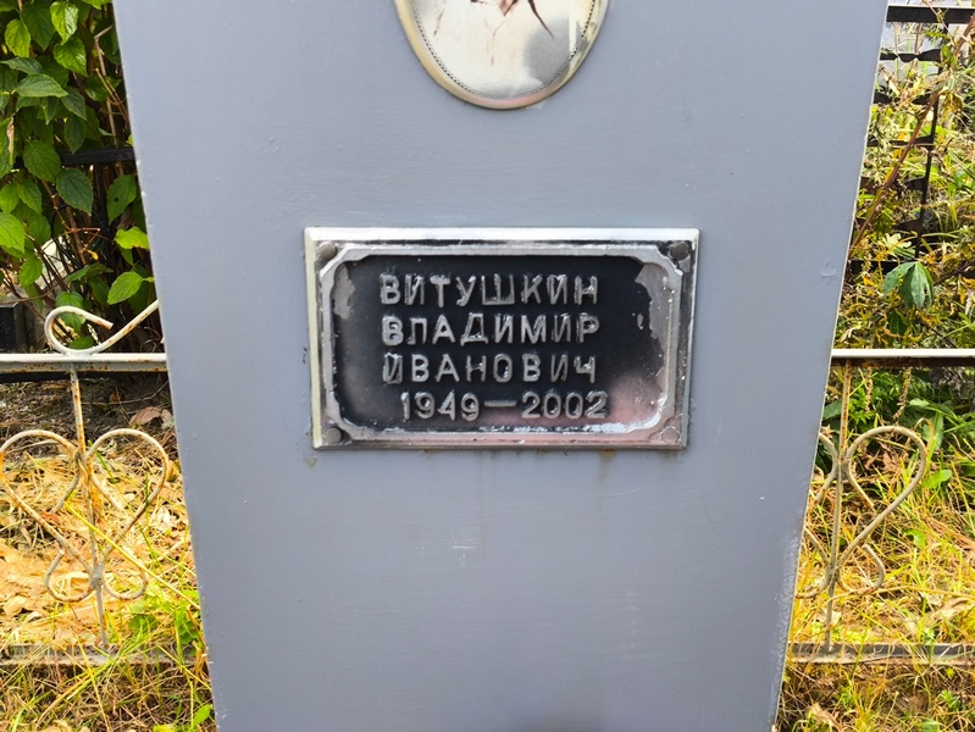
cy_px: 366
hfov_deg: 38.2
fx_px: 1409
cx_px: 488
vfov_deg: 29.1
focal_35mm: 50
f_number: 1.7
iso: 50
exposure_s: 1/137
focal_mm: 4.71
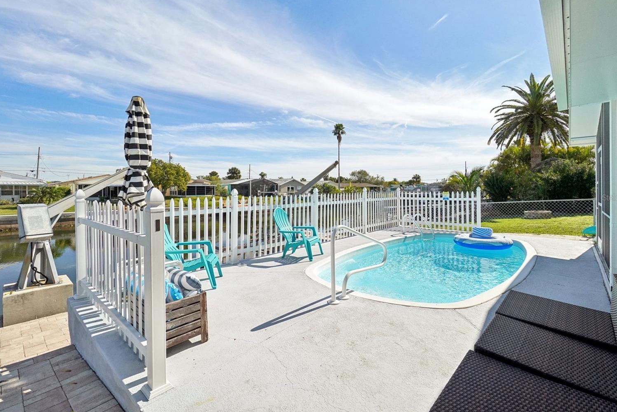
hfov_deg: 96.7
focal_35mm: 16
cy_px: 197
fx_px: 274
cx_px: 310
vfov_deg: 73.7
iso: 400
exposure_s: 1/2500
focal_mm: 10
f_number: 8
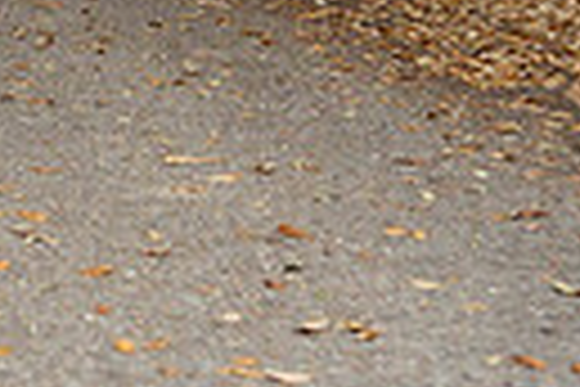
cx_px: -432
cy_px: -394
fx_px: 2900
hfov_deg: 10.8
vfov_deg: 7.3
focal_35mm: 180
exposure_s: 1/200
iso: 250
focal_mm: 40
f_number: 3.2
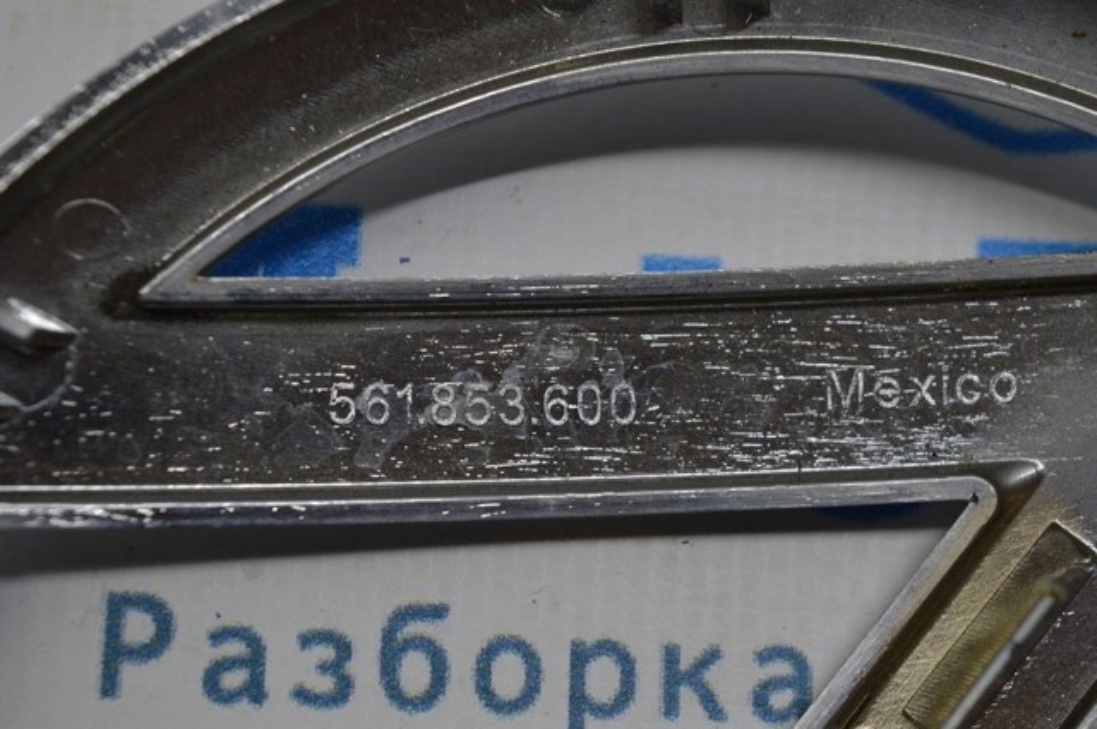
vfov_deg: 16.5
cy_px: 364
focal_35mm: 82
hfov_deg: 24.6
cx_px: 548
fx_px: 2511
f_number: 7.1
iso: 400
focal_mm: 55
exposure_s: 1/60
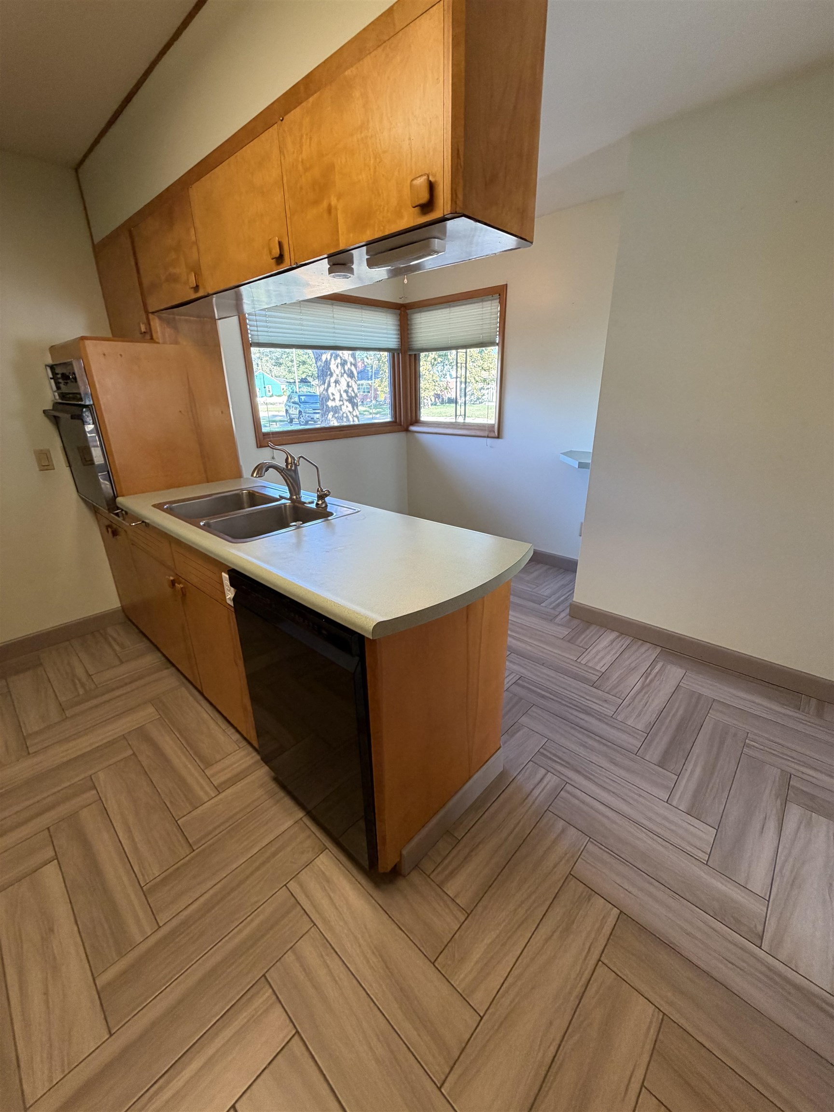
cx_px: 417
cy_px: 556
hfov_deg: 85.7
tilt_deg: -19.9
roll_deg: +0.7
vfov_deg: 102.1
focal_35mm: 14
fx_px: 450
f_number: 2.2
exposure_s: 1/60
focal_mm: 2.22
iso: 160
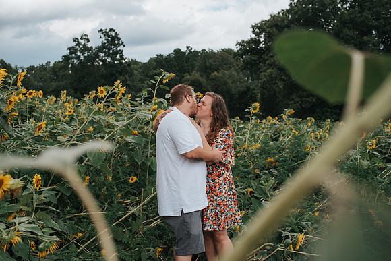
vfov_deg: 35.4
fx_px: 409
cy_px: 124
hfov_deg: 51.1
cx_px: 205
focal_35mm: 38
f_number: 3.2
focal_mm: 35
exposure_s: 1/800
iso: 110
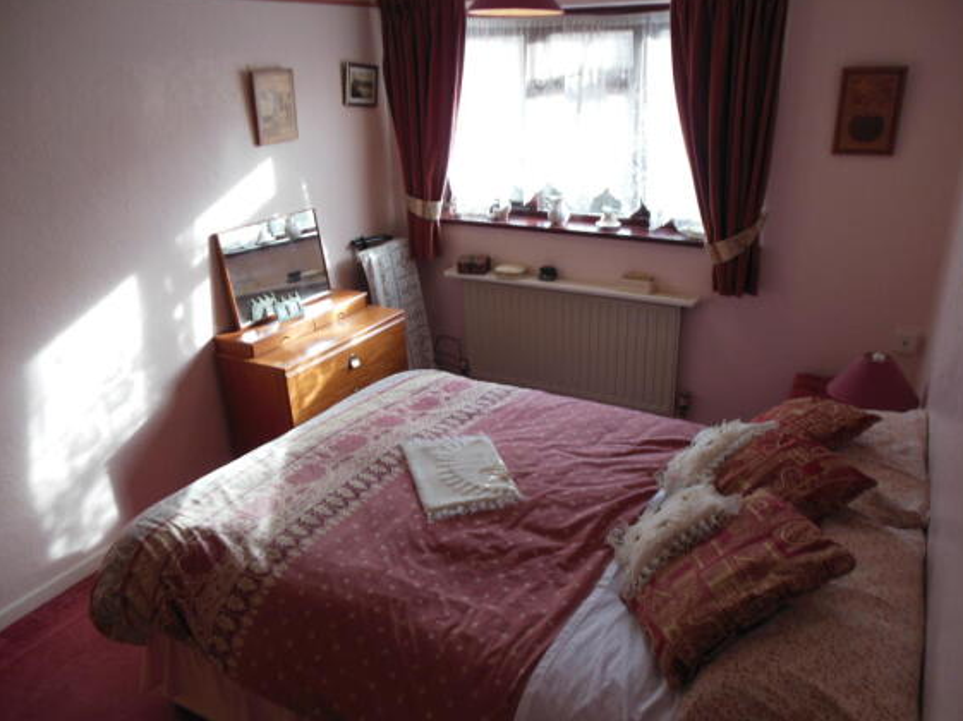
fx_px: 723
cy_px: 368
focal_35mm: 26
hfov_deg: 67.3
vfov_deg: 53.0
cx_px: 497
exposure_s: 1/50
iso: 125
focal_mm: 4.5
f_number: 3.2
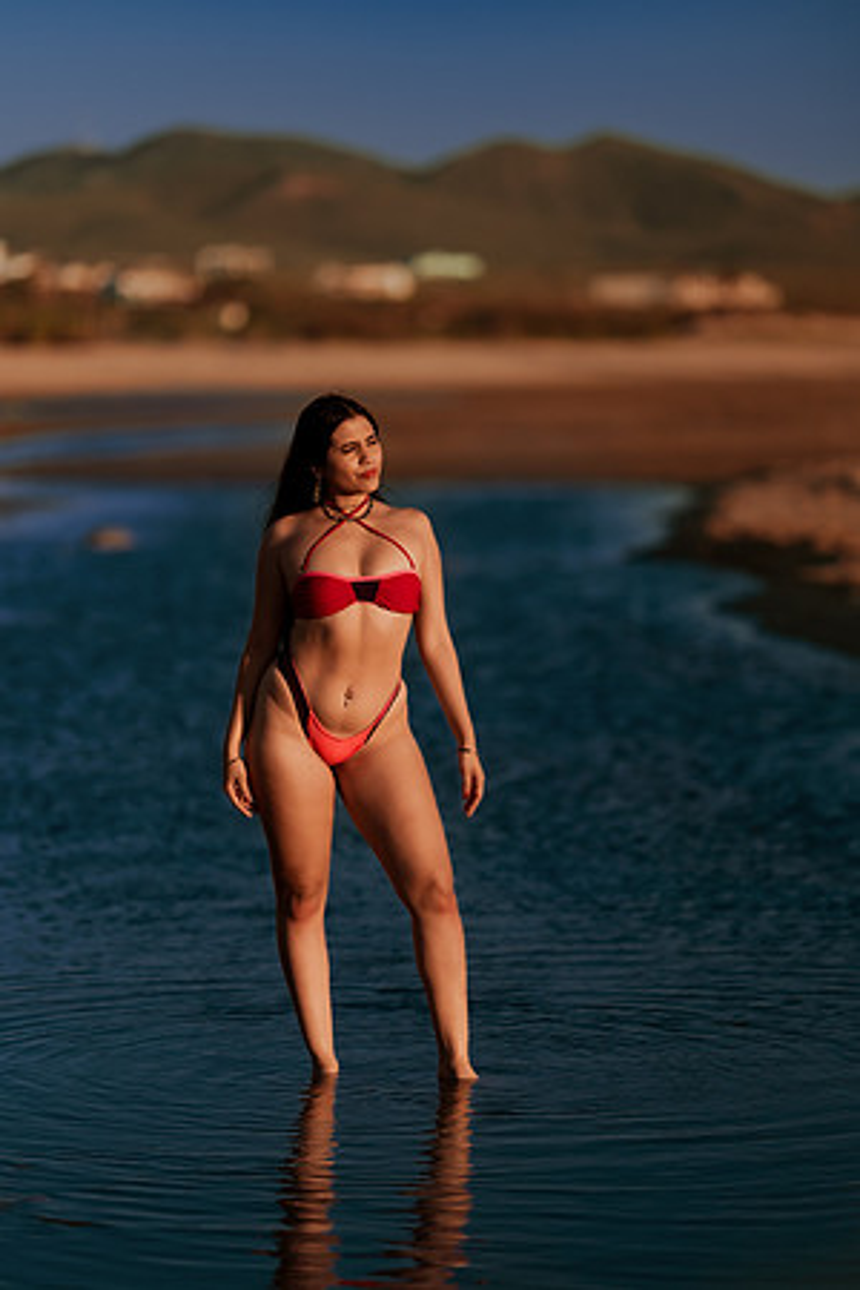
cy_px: 645
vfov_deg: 15.2
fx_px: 4837
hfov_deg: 10.2
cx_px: 430
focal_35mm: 135
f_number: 1.8
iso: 100
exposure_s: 1/5000
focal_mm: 135
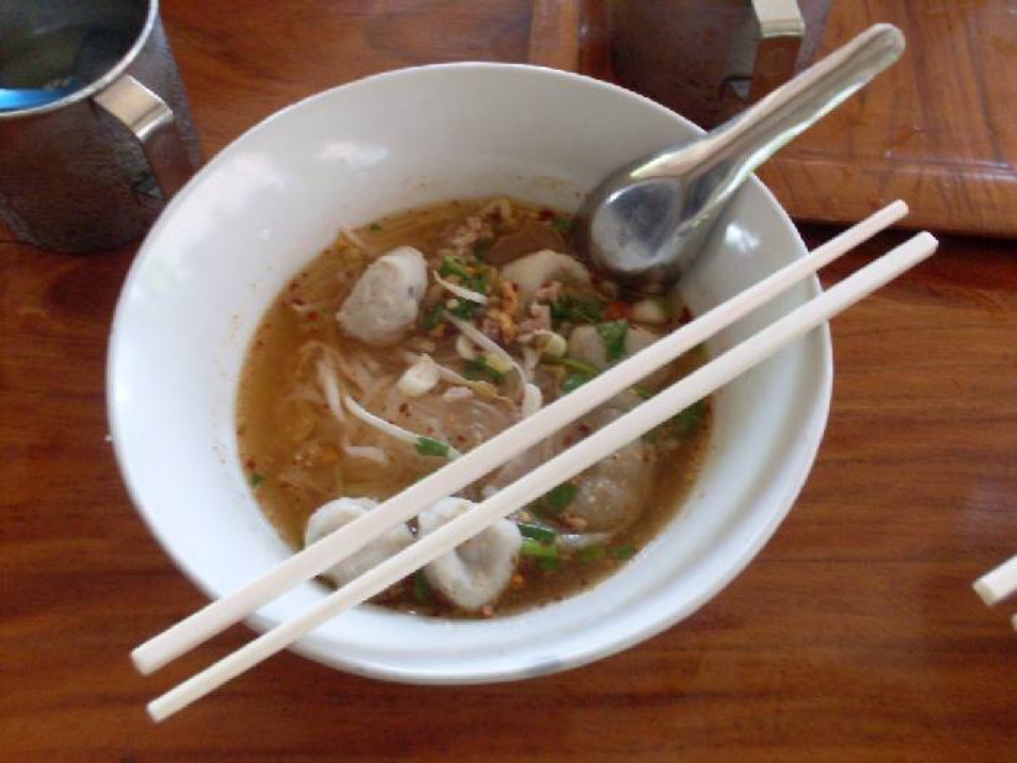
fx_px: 1116
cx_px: 508
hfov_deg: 49.0
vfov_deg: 37.7
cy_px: 382
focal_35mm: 38
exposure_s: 1/10
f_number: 2.8
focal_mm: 6.3
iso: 200
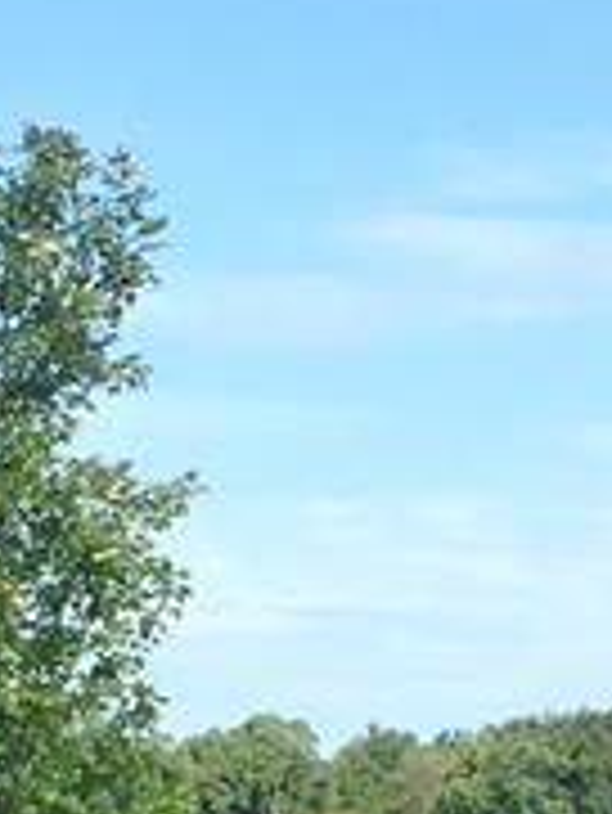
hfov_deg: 12.0
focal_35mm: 123
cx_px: 153
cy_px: 1372
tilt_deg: -8.0
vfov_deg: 14.5
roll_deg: -1.7
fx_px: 2896
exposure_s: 1/1054
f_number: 2.2
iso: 25
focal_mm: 4.15
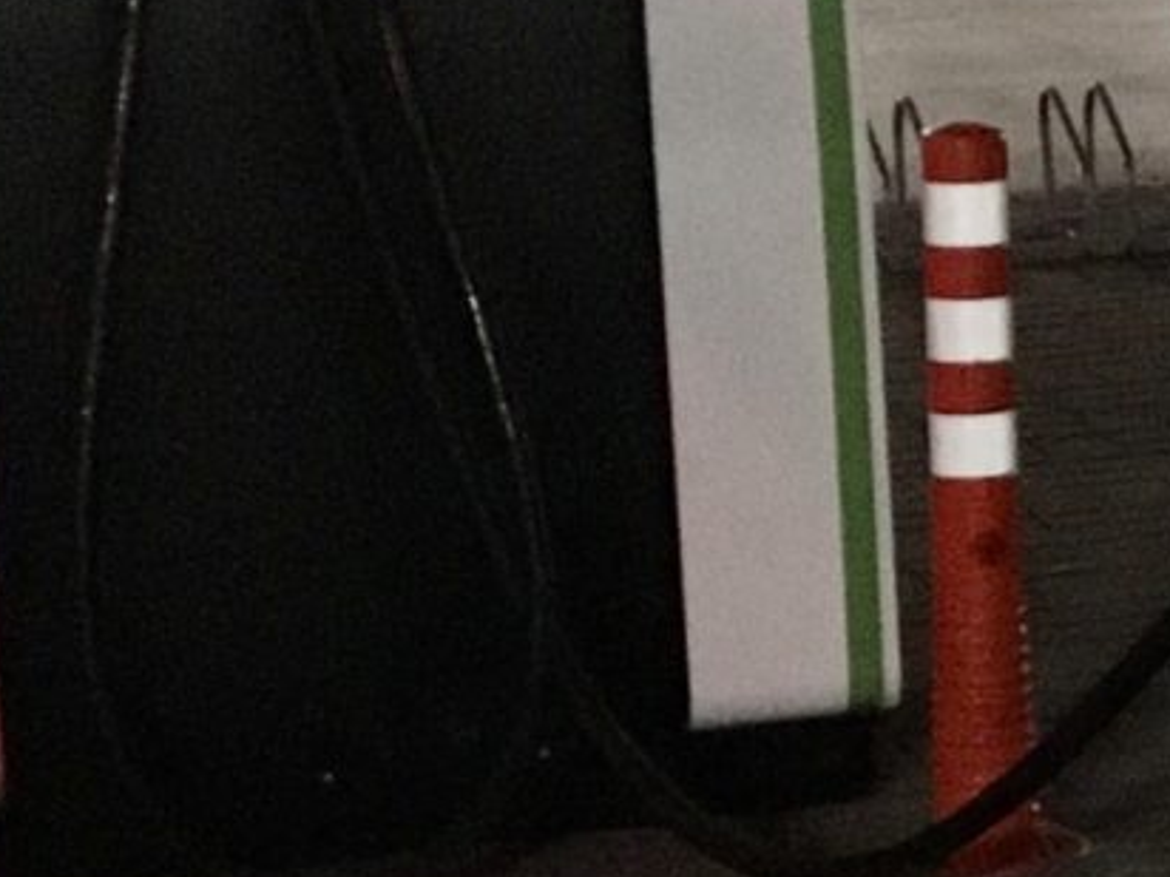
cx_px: 3323
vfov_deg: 8.2
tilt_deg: -7.9
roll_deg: +0.9
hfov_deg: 9.2
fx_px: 6084
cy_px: 278
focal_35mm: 180
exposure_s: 1/17
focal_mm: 4.15
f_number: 2.2
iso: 500
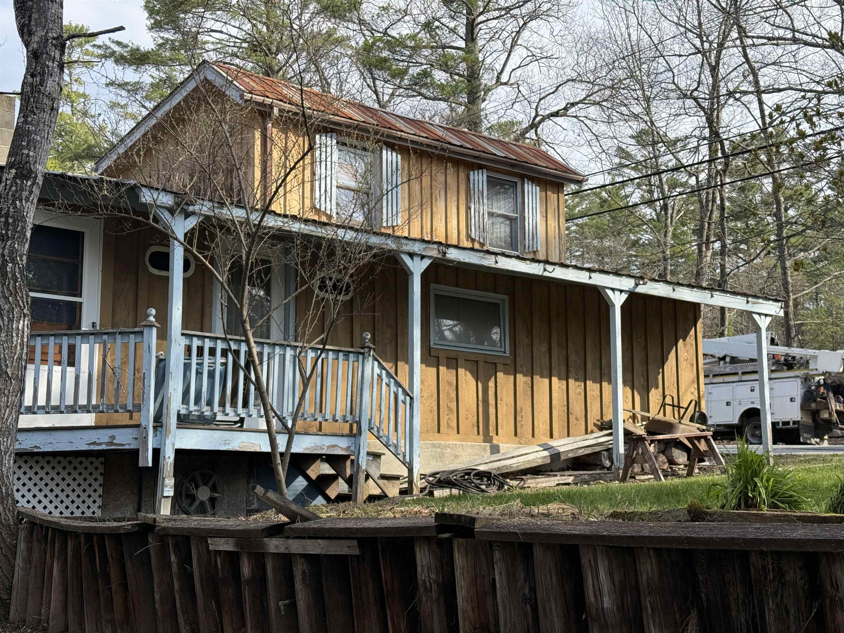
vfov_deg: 30.3
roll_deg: +0.4
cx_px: 422
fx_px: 1170
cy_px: 316
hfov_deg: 39.7
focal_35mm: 48
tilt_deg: +9.3
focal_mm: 6.76
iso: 64
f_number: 1.78
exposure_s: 1/1330
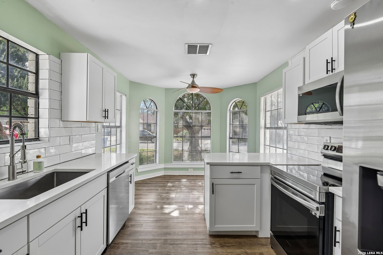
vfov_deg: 73.7
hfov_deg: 96.7
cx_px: 192
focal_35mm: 16
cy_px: 128
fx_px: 170
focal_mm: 16
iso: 400
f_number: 8
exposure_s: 1/60
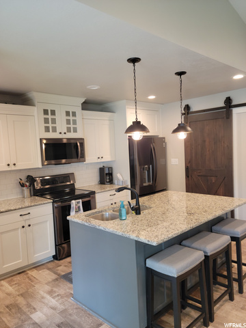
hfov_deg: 49.7
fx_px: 265
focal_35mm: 28
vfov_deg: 63.4
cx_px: 123
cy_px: 164
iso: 200
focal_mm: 5.9
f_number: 2
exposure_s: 1/39
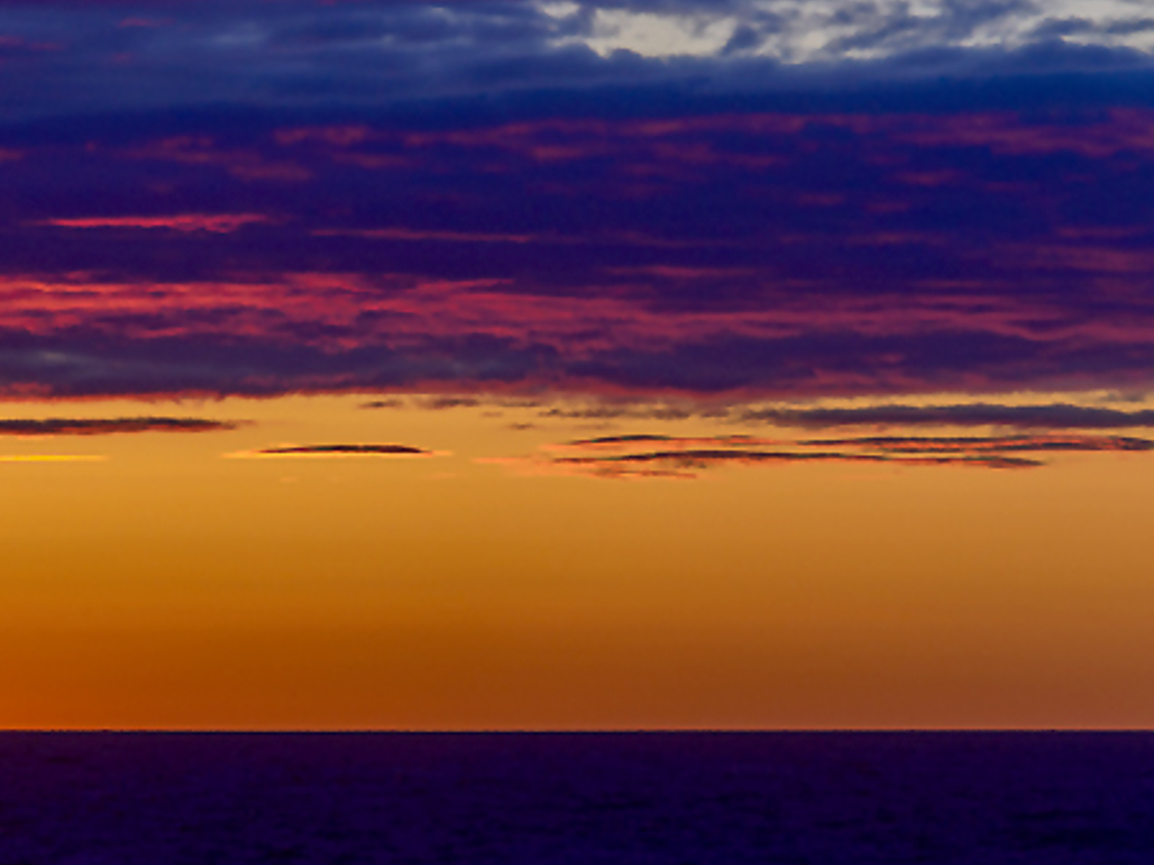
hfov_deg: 5.8
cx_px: 279
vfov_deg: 4.4
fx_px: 11365
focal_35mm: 341
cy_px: 457
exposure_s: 1/15
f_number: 5.6
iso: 400
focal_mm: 160
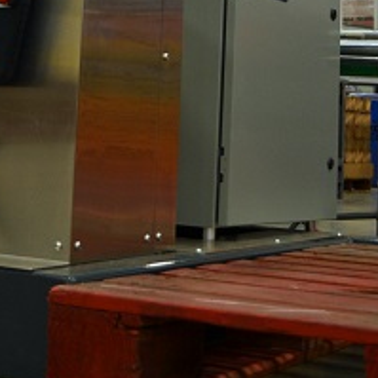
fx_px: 1235
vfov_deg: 16.2
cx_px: 89
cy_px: -154
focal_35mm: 100
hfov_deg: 17.3
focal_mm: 26
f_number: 4.2
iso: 400
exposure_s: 1/40
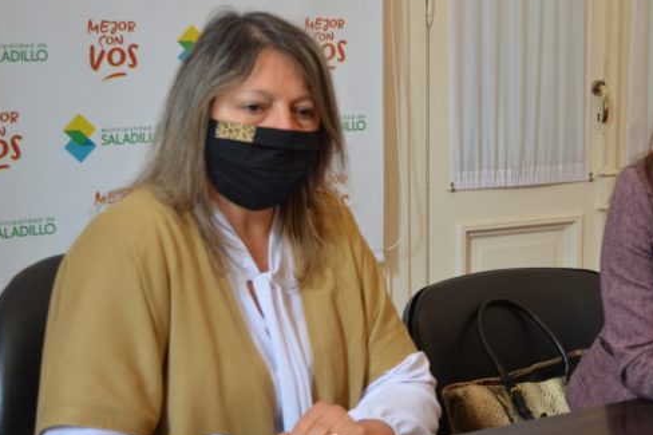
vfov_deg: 18.2
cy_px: 244
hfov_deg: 26.9
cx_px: 450
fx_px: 1355
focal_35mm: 75
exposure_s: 1/30
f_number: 5
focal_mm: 35
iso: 900
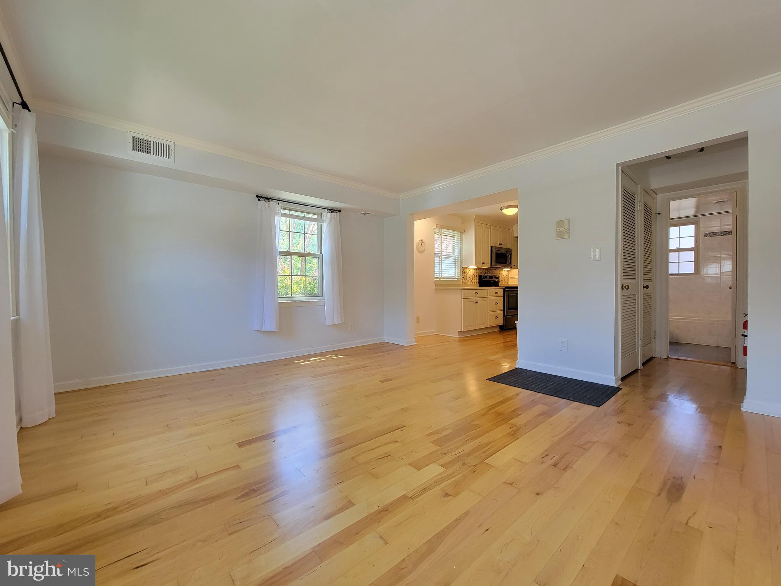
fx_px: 293
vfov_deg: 89.9
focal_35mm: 13
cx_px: 390
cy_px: 293
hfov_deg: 106.2
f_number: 2.2
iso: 160
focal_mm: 2.2
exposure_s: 1/60
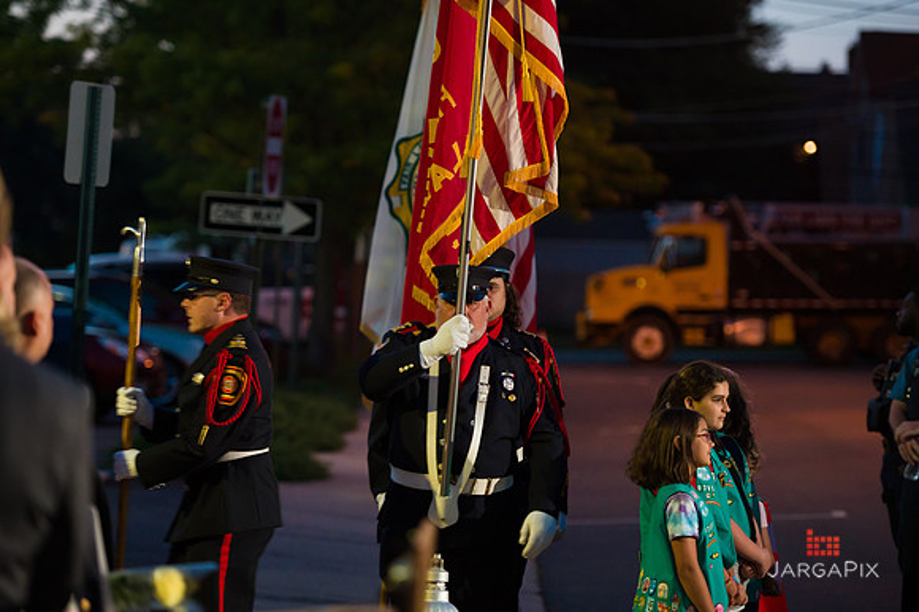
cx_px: 460
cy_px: 306
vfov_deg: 10.1
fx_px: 3444
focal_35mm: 135
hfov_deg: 15.2
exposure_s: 1/100
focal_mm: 135
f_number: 3.2
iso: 3200
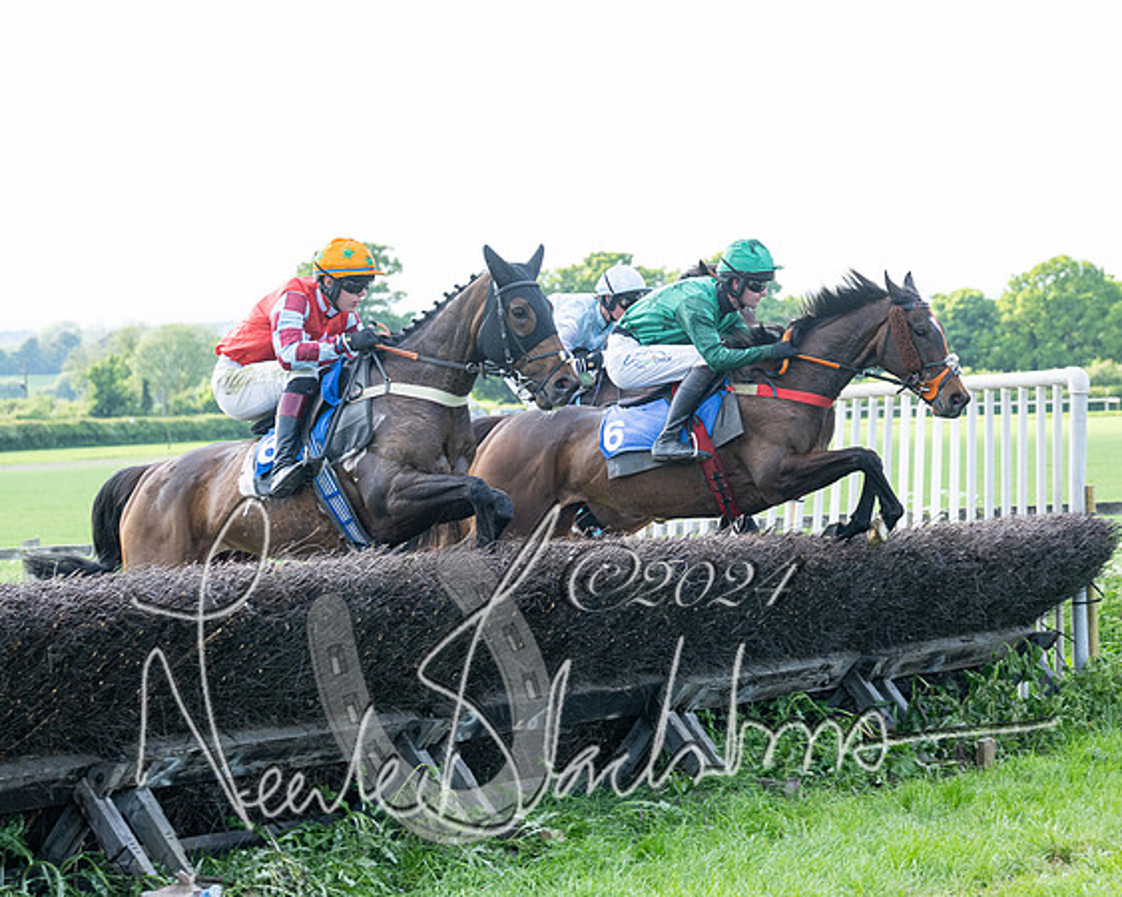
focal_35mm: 100
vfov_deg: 15.3
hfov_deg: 19.1
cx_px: 619
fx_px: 3333
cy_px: 455
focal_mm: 70
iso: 400
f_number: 4
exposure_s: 1/1000
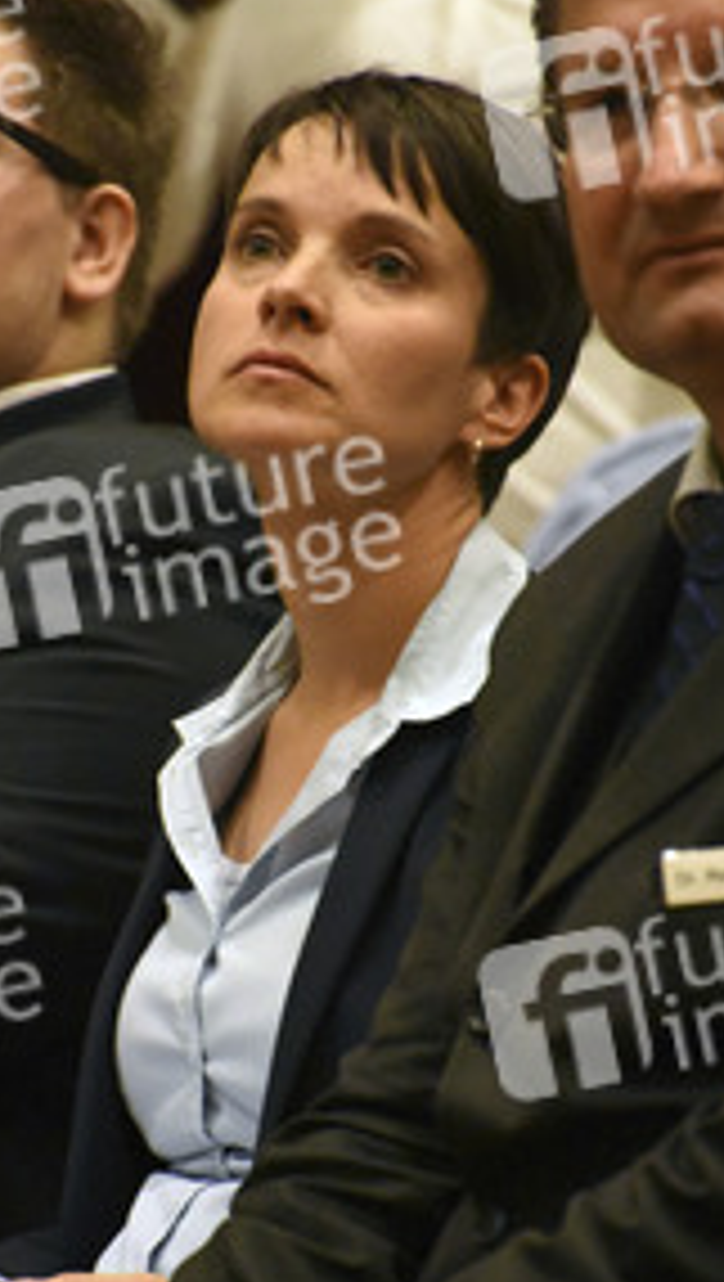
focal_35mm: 440
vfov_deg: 4.9
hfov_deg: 2.8
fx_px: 14968
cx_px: 301
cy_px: 769
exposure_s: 1/100
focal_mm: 300
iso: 16000
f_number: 5.6
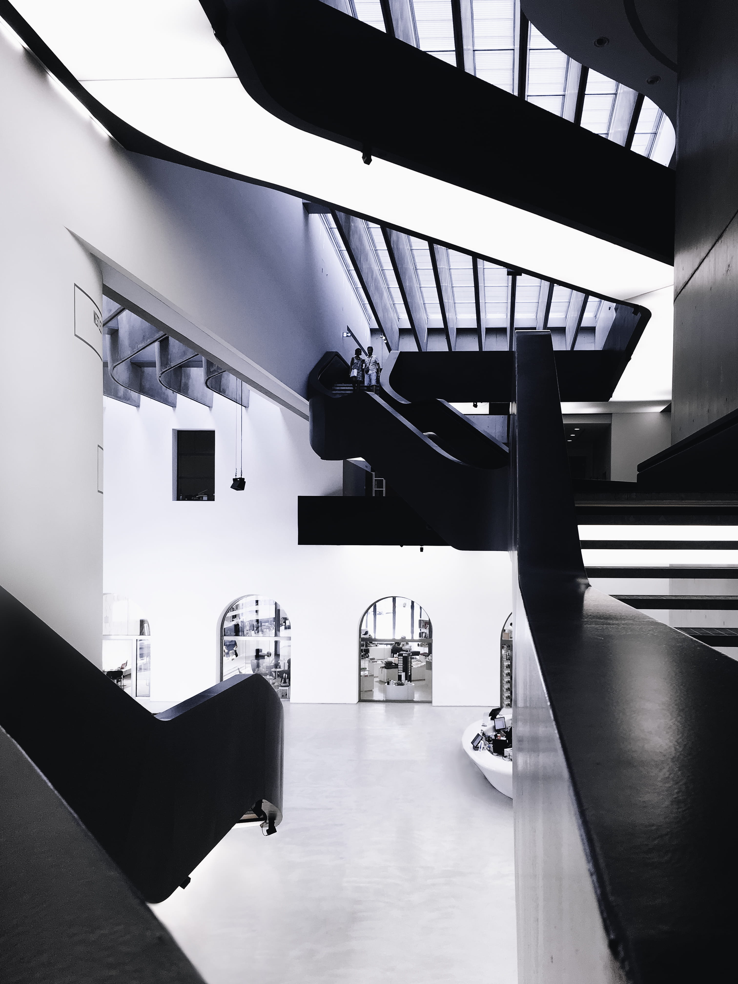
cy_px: 492
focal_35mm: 29
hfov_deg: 48.2
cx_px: 369
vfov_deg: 61.7
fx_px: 824
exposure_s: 1/50
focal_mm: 4.15
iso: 25
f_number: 2.2
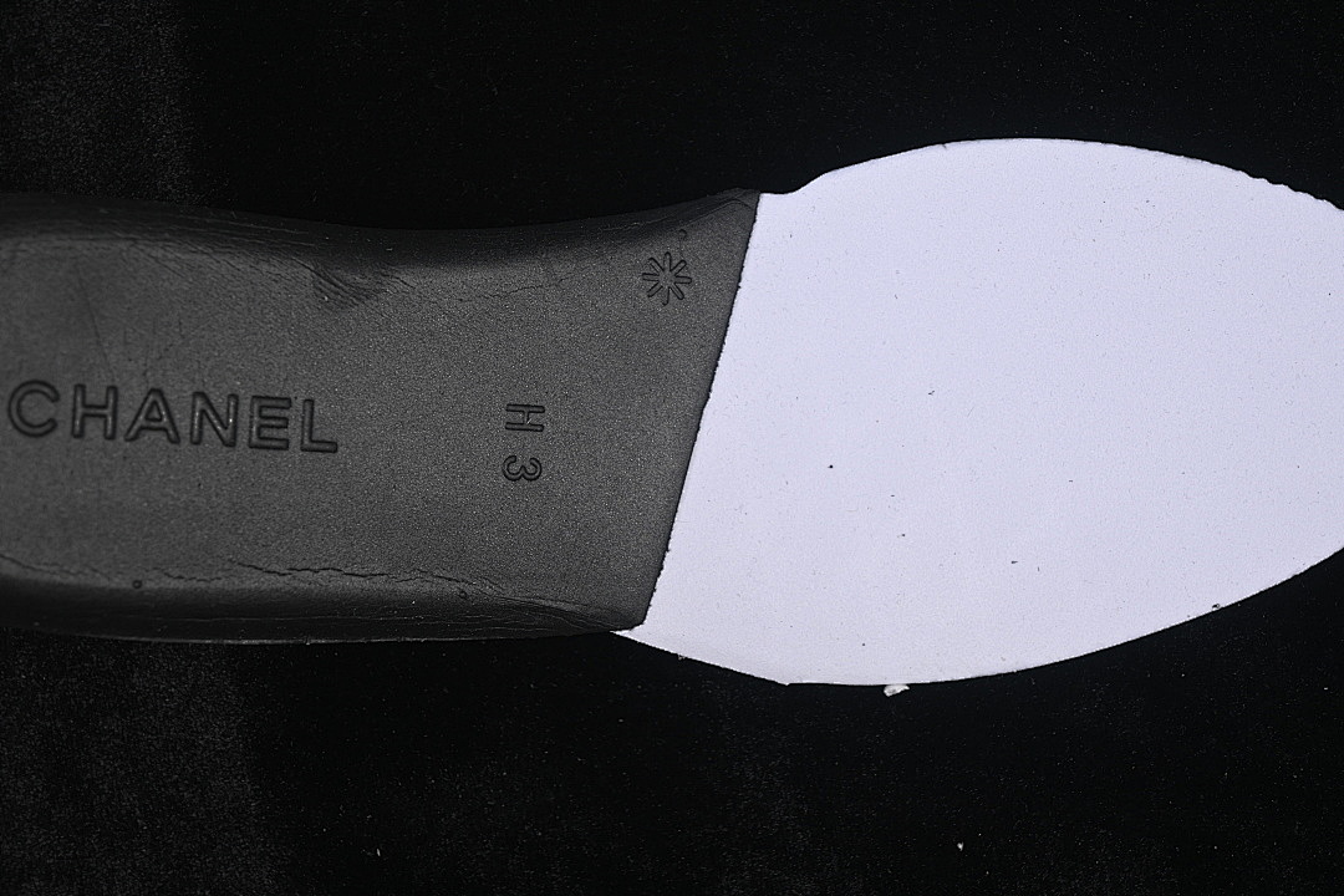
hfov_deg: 27.0
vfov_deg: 18.2
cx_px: 672
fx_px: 2800
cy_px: 448
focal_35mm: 75
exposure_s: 1/60
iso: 160
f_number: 6.3
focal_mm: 50
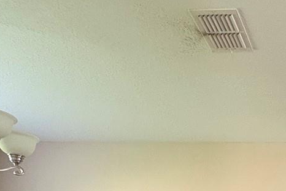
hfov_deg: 34.2
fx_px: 397
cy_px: 268
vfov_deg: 23.0
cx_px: 316
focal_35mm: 50
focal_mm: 2.22
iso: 320
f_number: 2.2
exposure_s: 1/60
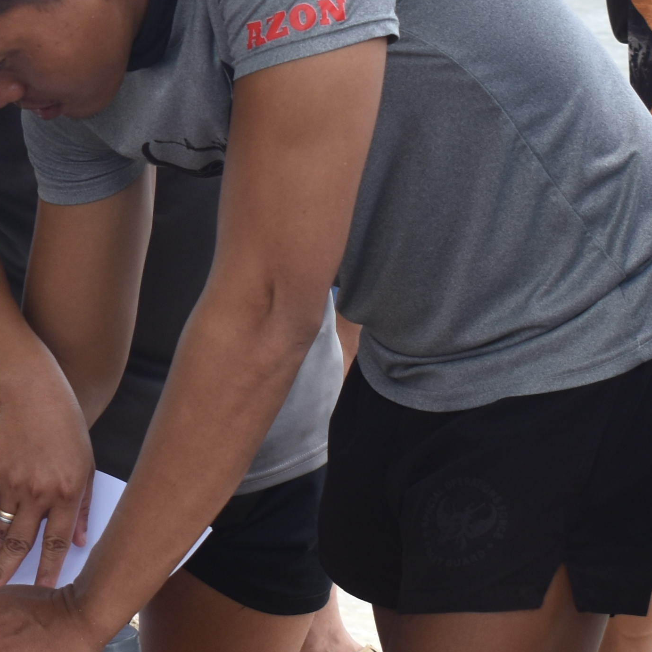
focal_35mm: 177
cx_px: -169
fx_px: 3772
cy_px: 122
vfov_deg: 9.9
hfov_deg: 9.7
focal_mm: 32
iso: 100
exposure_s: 1/200
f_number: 5.6
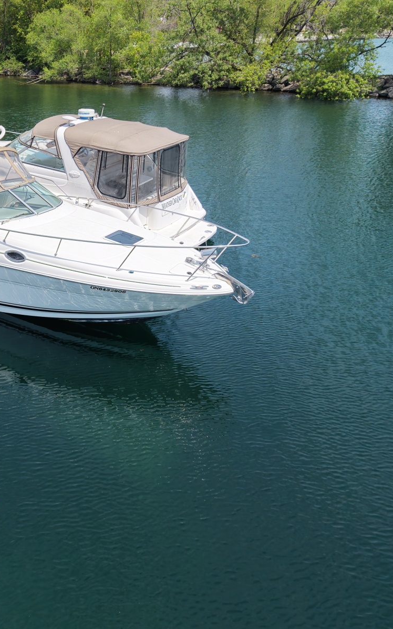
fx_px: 583
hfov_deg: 35.4
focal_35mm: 34
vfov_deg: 56.7
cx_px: 53
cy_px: 315
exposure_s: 1/5000
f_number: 1.8
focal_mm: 8.67
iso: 400
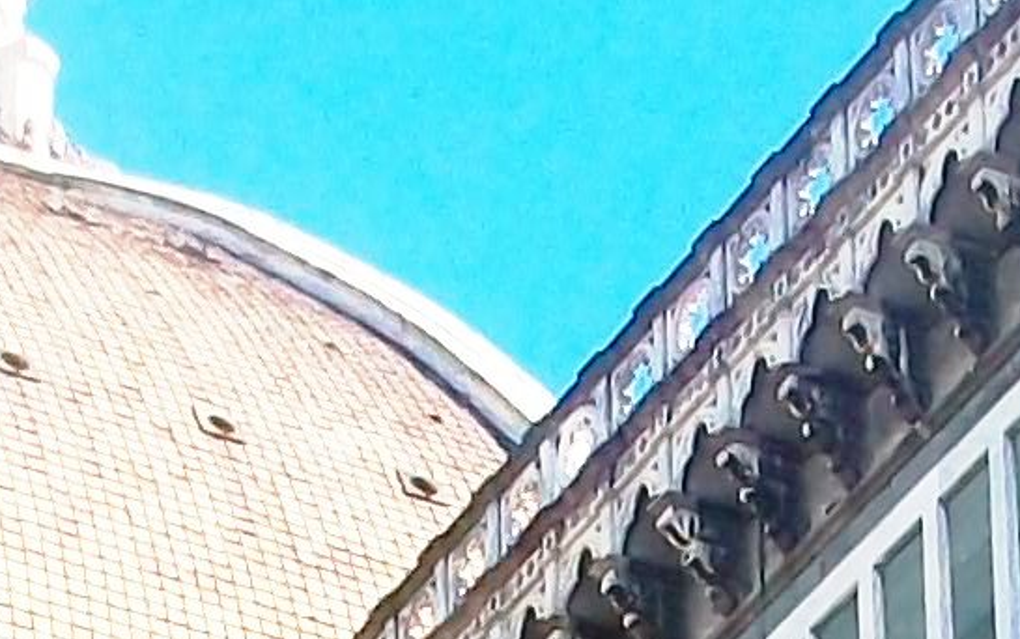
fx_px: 6370
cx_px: 676
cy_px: 1470
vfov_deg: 5.6
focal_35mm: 229
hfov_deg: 9.1
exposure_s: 1/400
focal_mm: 5.7
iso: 80
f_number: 2.8
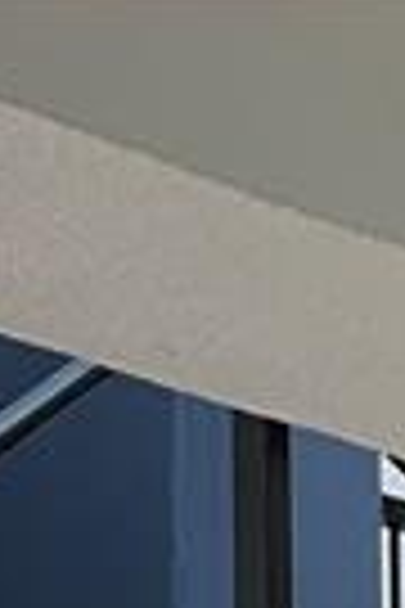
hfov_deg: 5.1
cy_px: 1720
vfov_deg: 7.9
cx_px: -1386
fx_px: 3864
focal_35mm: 229
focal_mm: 3
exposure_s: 1/1730
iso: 25
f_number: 1.8
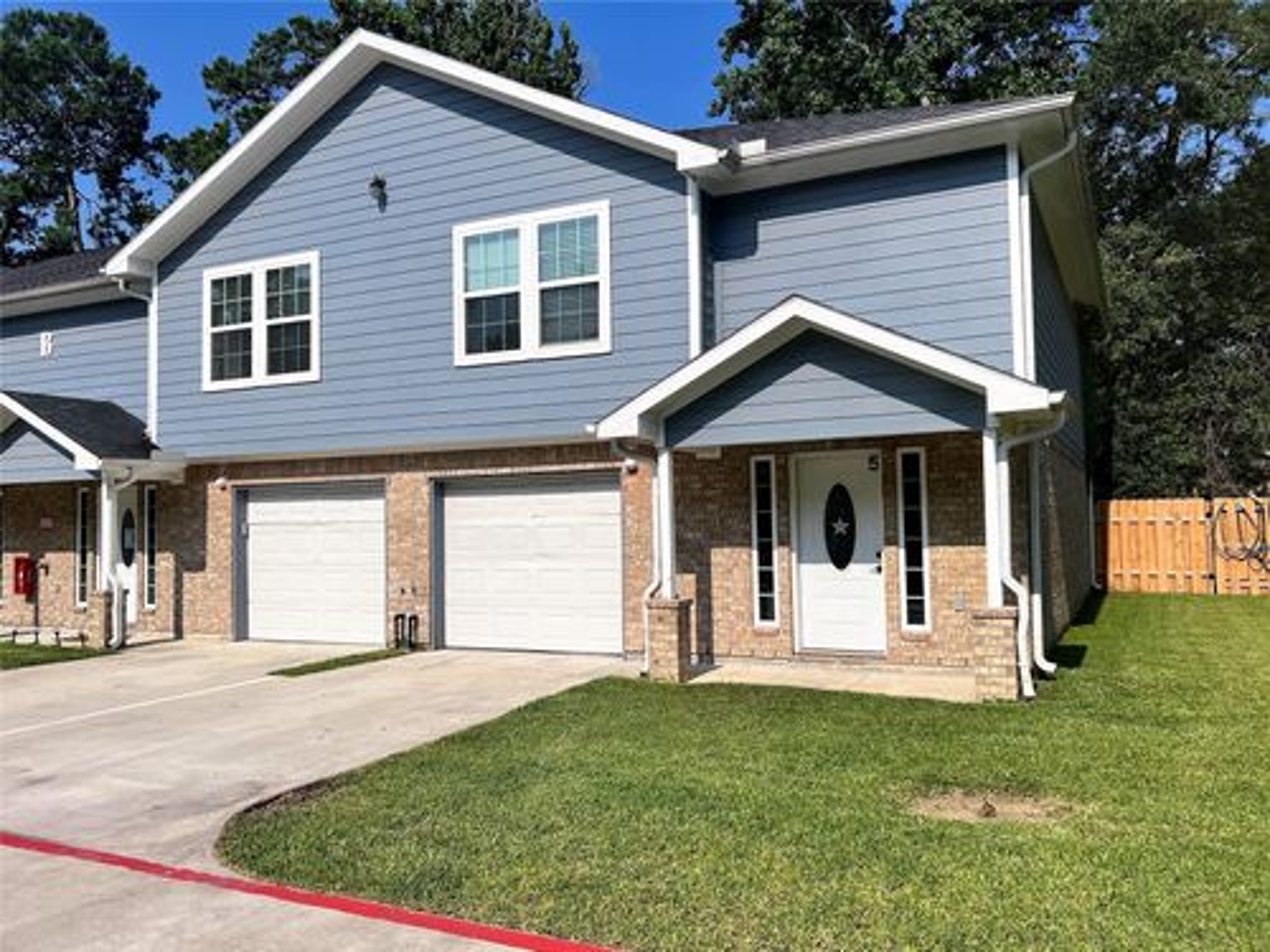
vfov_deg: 53.1
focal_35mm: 26
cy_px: 476
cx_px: 635
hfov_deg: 67.3
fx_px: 954
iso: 50
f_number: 1.5
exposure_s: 1/6993
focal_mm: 5.7
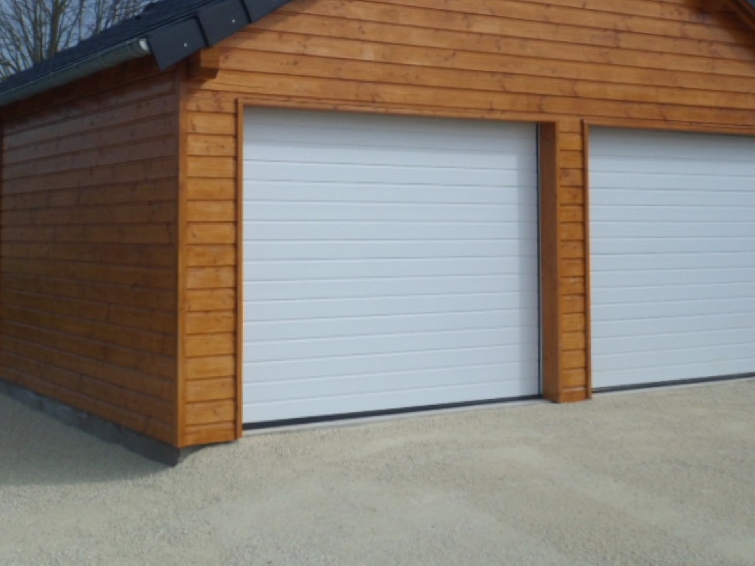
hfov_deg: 34.9
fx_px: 1200
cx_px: 398
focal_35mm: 55
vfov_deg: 26.3
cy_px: 162
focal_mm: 5.7
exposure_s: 1/250
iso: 80
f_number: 10.4
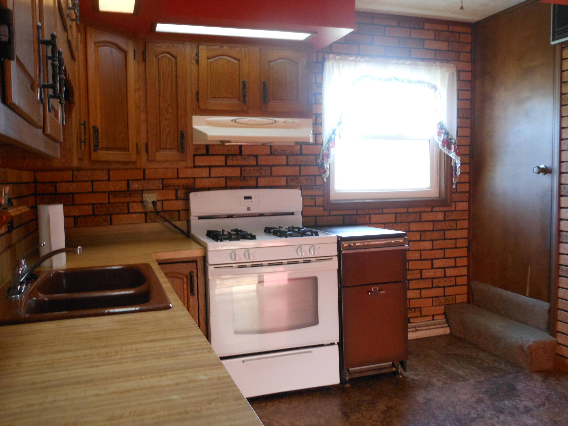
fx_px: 541
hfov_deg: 55.4
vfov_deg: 42.9
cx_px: 284
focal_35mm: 33
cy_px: 213
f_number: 4
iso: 320
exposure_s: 1/30
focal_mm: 5.9
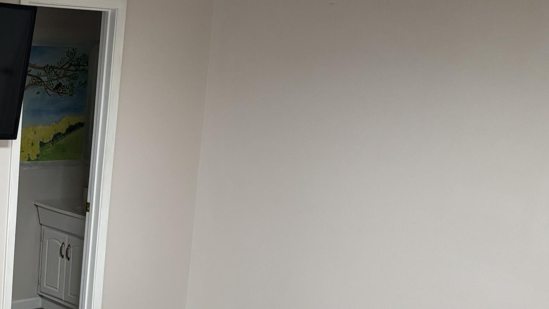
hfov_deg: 32.4
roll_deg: -3.3
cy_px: 224
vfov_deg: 19.9
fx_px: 874
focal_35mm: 60
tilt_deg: -11.0
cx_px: 14
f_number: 1.6
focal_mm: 5.96
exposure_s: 1/60
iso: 250
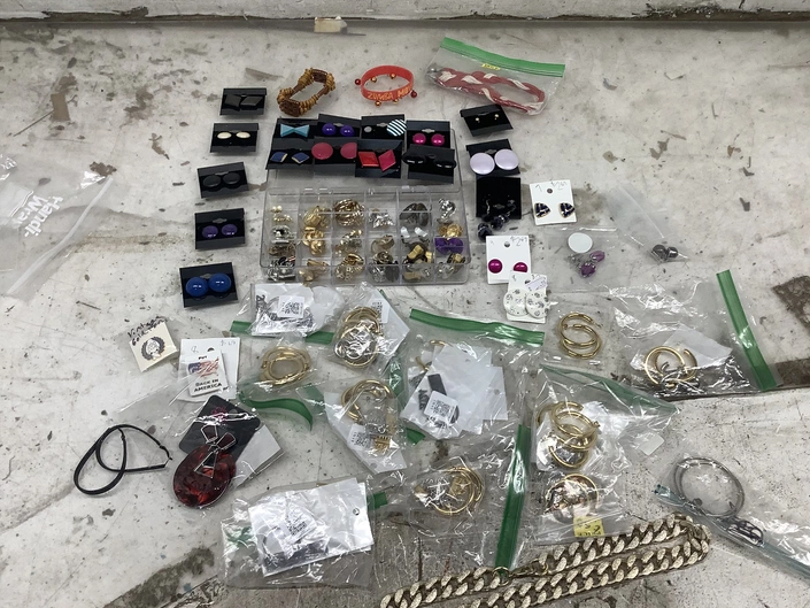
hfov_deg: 55.3
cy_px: 311
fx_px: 772
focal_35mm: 33
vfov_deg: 43.0
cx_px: 423
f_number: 2.4
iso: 64
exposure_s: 1/120
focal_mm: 3.3
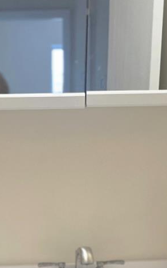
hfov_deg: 16.5
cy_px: 297
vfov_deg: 24.6
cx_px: 17
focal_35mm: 78
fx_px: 568
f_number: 1.7
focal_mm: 6.3
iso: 250
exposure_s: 1/120
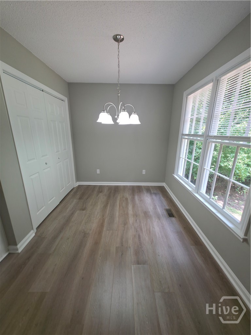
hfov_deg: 89.9
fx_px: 126
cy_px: 168
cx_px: 126
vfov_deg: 106.2
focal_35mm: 13
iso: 50
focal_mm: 2.2
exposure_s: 1/120
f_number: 1.9
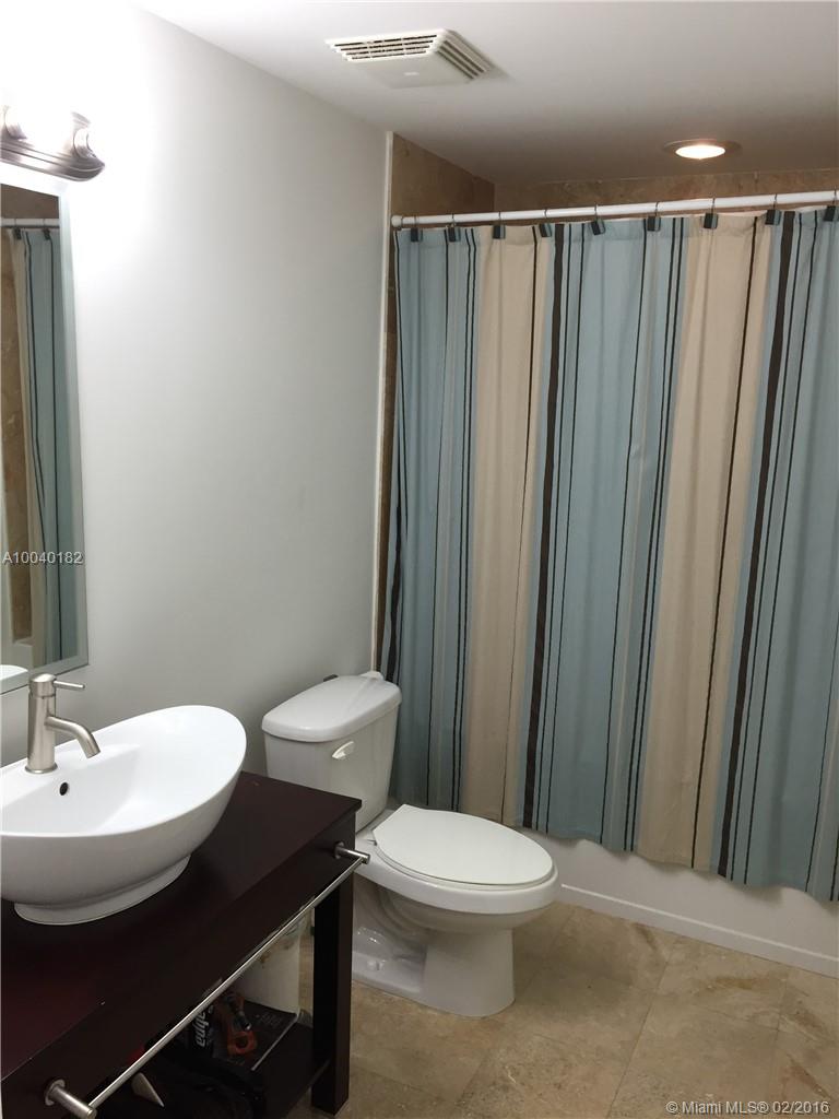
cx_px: 420
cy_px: 560
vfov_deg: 61.7
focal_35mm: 29
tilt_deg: -10.7
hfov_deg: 48.2
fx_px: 937
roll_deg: -2.1
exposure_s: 1/40
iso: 32
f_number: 2.2
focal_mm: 4.15
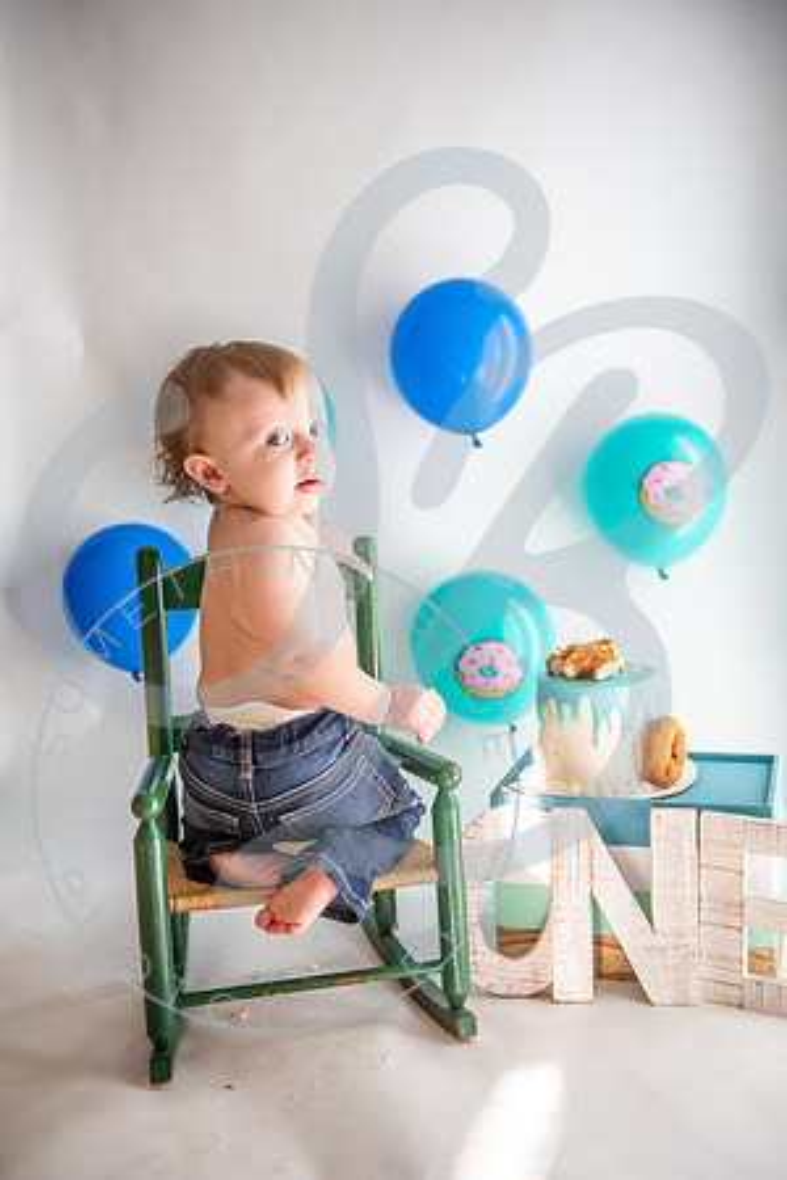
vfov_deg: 46.4
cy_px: 590
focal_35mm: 42
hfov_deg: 31.9
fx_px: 1377
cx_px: 394
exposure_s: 1/200
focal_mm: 42
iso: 320
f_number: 2.8
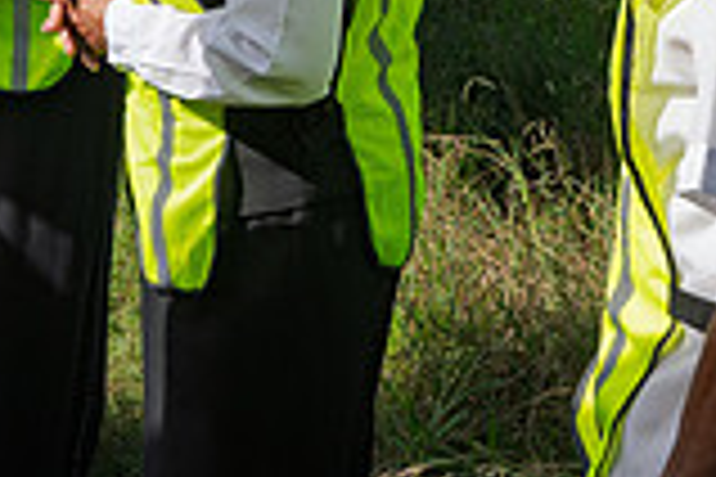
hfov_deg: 19.5
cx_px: 9
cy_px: -304
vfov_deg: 12.5
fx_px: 2029
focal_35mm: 102
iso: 200
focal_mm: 28
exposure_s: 1/500
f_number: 9
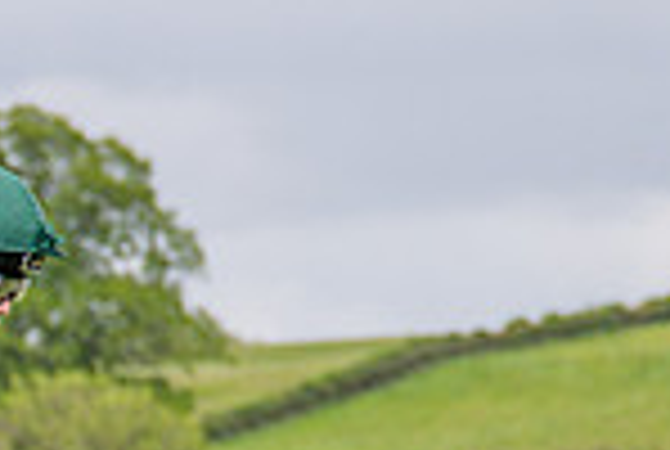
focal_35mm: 472
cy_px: 764
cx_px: -449
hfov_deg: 4.3
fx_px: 8802
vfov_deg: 2.9
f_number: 2.8
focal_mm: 71
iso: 200
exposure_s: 1/1250
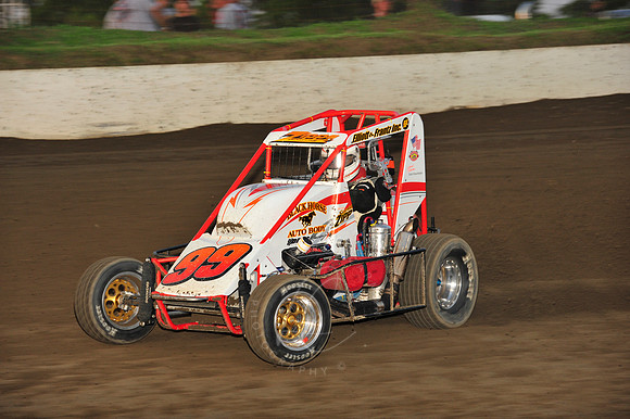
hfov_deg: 13.3
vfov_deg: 8.8
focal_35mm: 155
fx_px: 2711
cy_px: 210
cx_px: 315
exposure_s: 1/320
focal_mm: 155
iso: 800
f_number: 7.1
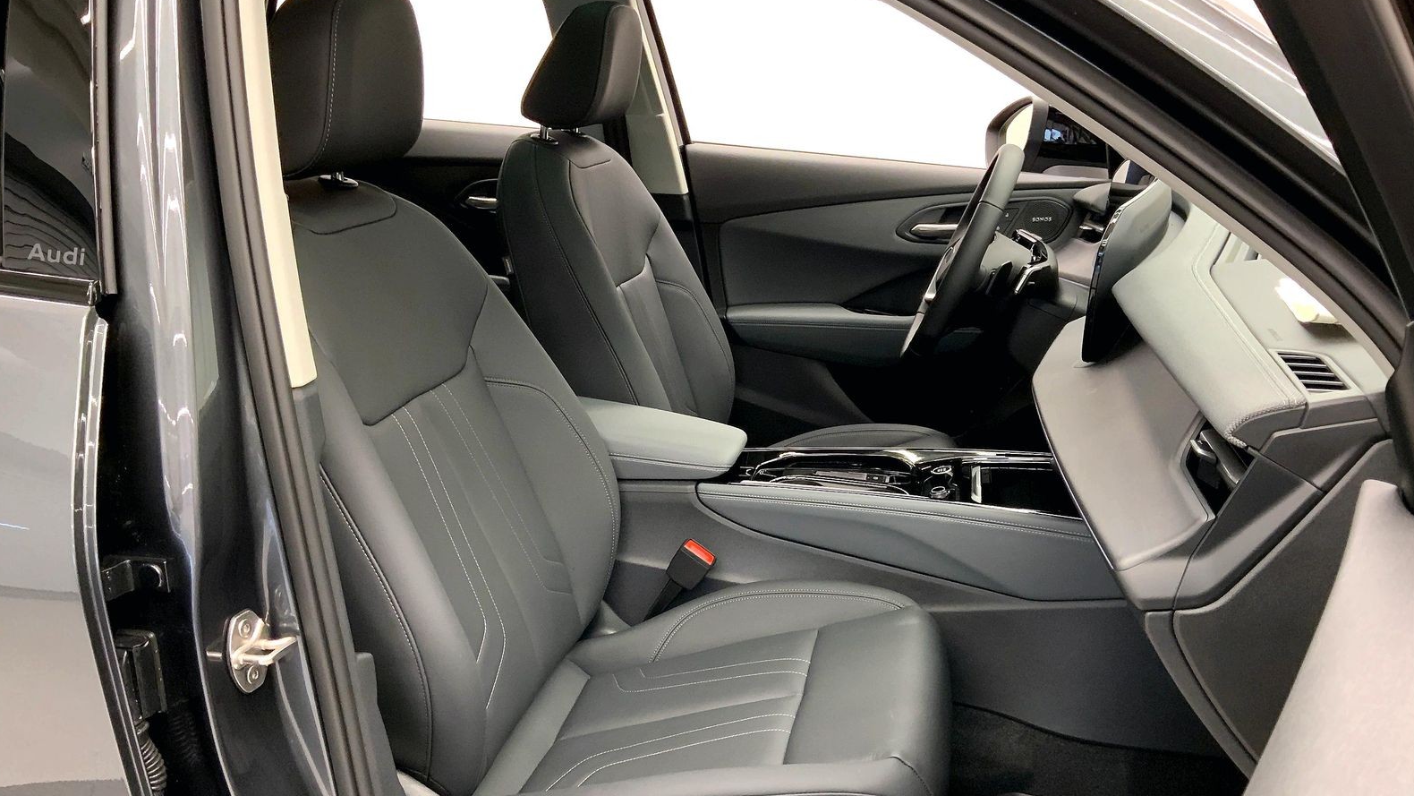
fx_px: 1200
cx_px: 704
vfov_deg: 36.6
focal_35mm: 32
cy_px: 445
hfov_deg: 61.0
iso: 160
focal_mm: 3
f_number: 1.8
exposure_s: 1/60
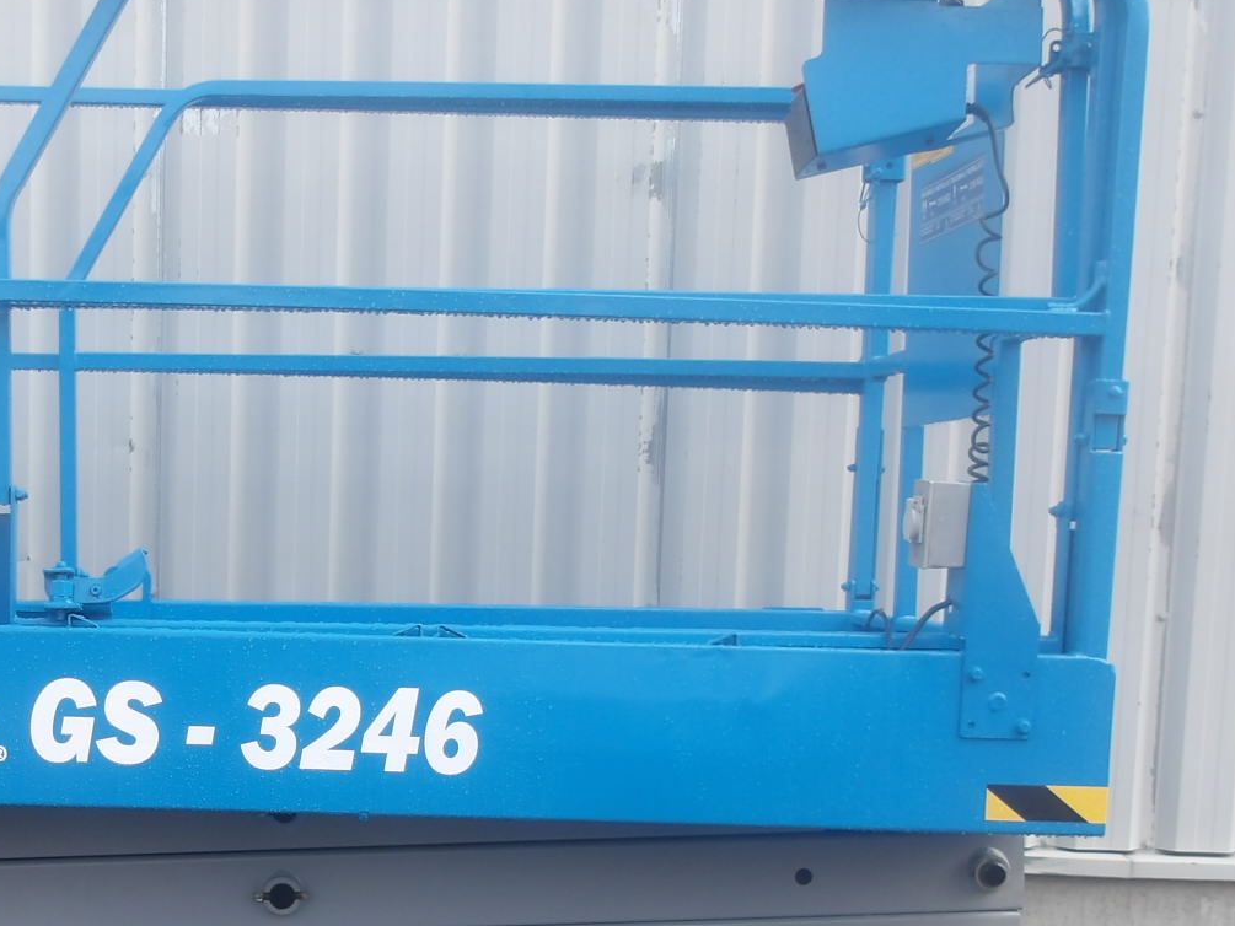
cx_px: 241
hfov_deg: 33.9
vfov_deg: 26.0
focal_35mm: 55
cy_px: 769
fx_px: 1962
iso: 100
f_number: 3
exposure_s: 1/442
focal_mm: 4.9
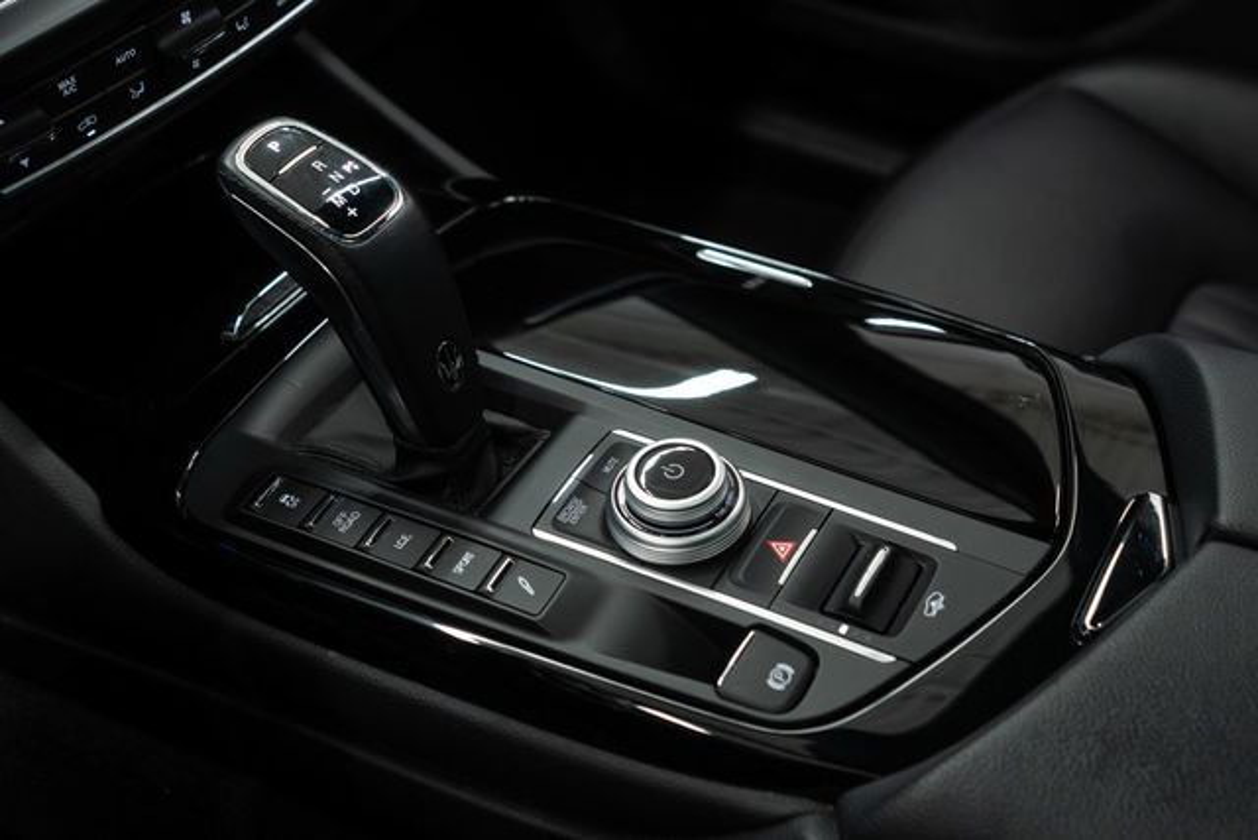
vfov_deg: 31.9
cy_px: 420
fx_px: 1468
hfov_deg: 46.4
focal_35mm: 42
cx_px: 629
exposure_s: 1/50
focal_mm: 28
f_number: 3.5
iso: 800
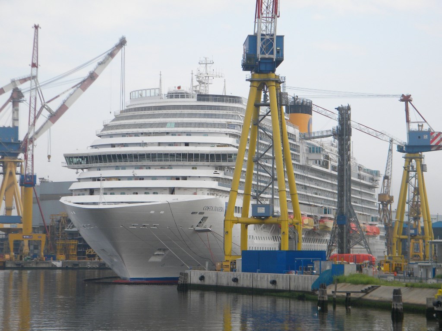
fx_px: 1341
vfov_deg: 14.1
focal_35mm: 105
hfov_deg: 18.7
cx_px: 221
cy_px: 166
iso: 138
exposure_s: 1/500
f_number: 4.7
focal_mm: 19
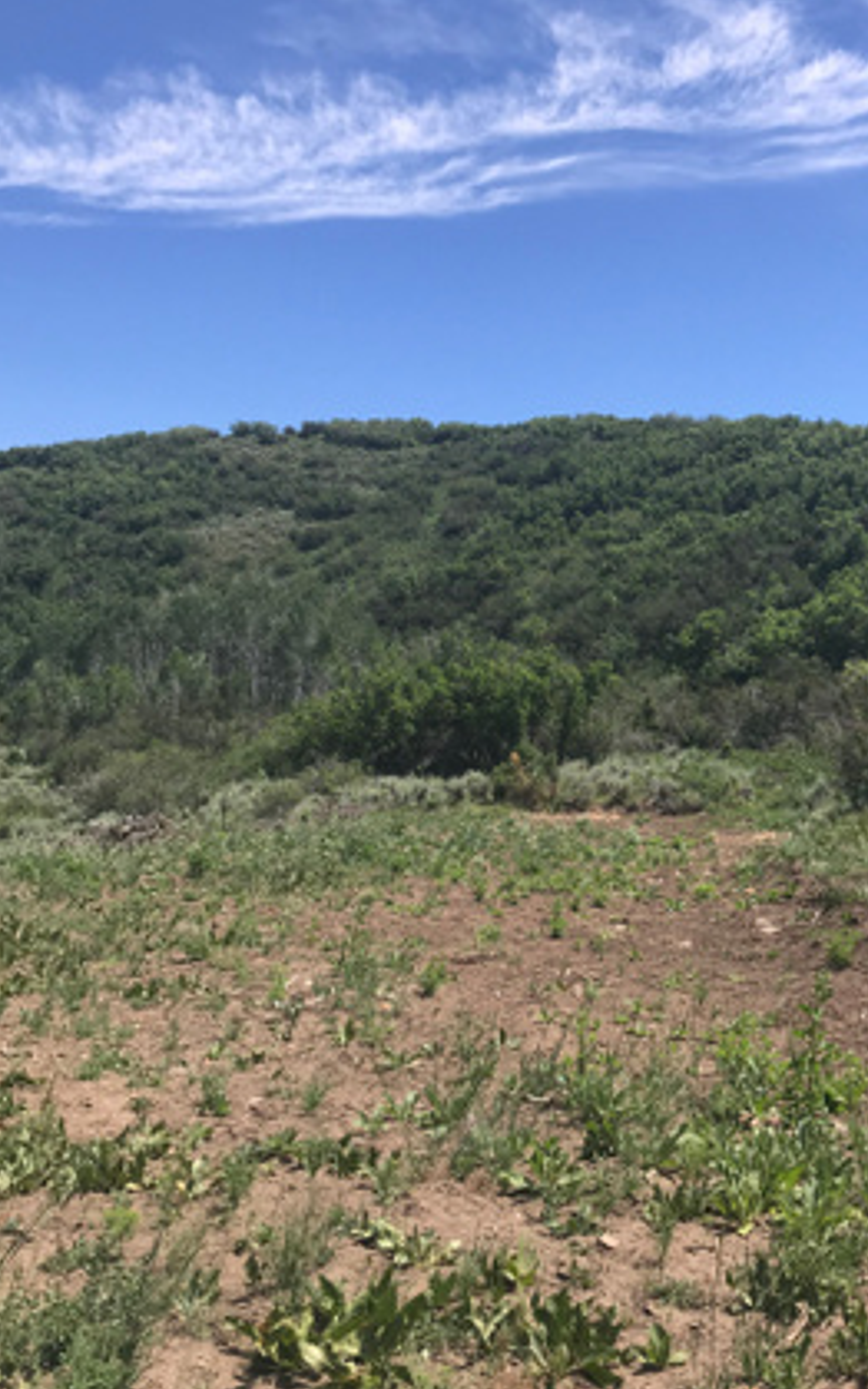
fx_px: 1286
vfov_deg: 56.7
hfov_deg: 37.2
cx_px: 510
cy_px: 739
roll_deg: -3.3
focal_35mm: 34
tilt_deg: +0.4
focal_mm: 3.99
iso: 20
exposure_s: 1/1623
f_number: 1.8
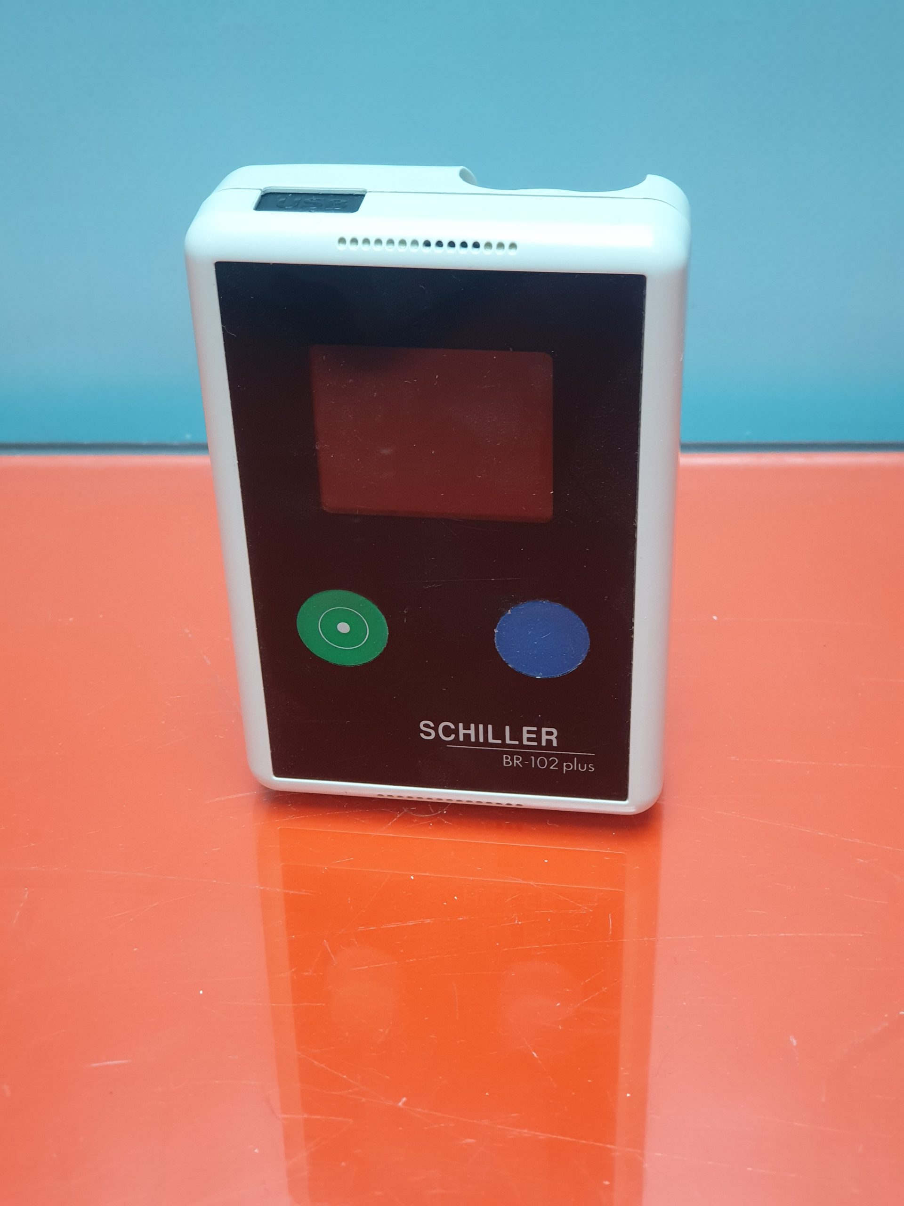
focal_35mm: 52
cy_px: 603
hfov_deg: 28.0
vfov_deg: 36.8
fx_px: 1811
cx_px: 452
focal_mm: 6
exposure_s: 1/33
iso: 160
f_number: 2.4
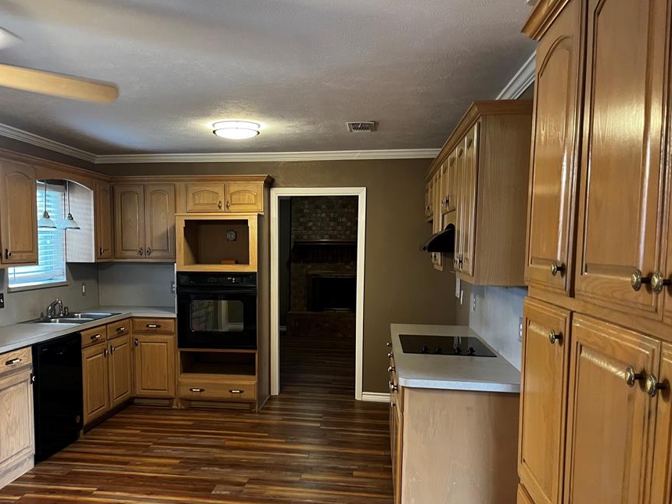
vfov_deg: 45.2
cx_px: 280
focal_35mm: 31
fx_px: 602
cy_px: 298
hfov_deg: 58.0
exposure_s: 1/60
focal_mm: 5.1
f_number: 1.6
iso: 250
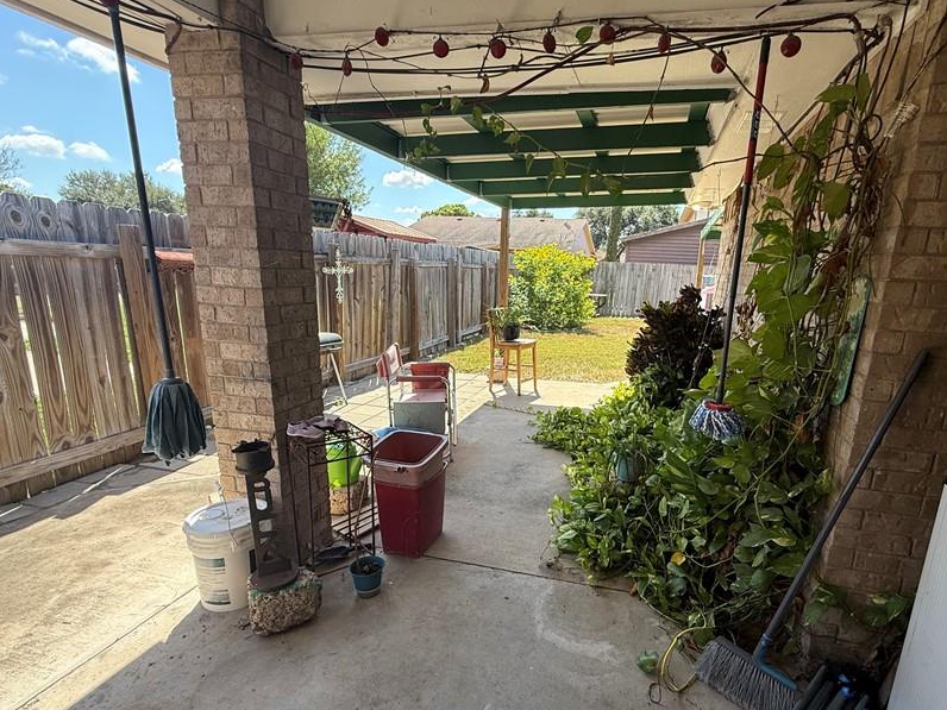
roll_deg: -2.8
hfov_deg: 87.2
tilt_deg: -13.1
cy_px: 387
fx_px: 492
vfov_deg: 71.4
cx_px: 543
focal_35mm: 18
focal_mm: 2.22
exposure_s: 1/540
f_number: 2.2
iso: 64
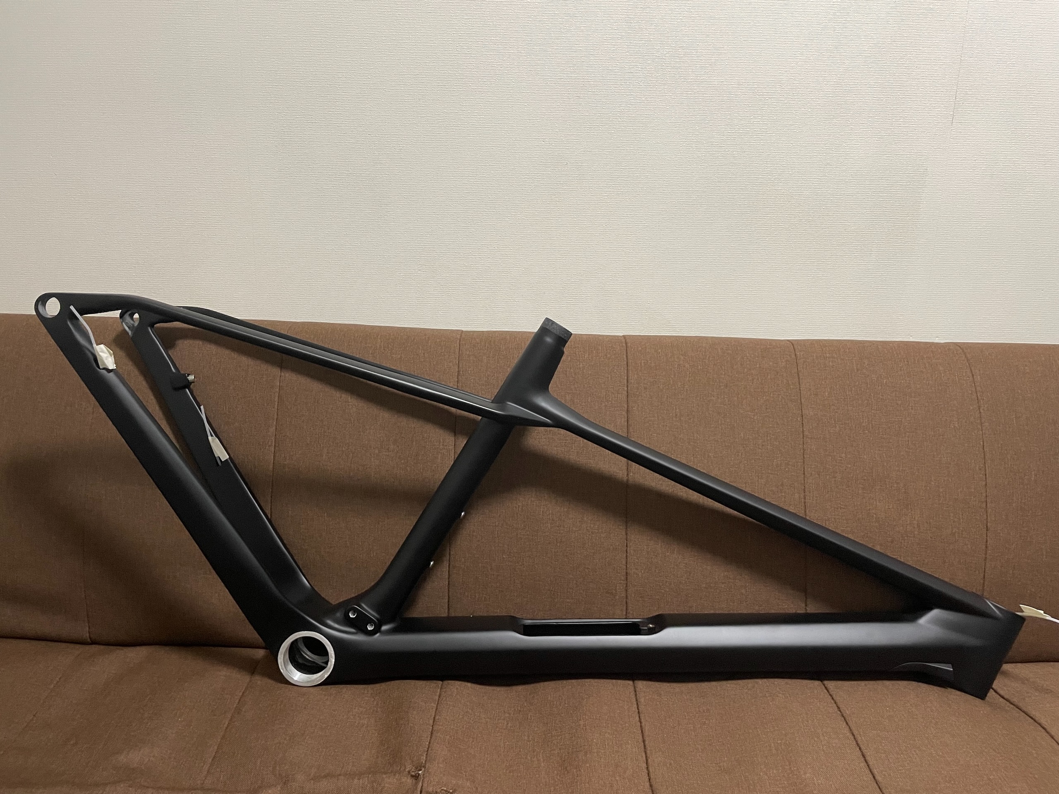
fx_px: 795
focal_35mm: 26
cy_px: 397
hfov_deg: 67.3
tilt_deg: -14.4
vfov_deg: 53.1
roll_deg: -1.3
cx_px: 530
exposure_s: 1/60
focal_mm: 4.2
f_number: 1.6
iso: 400
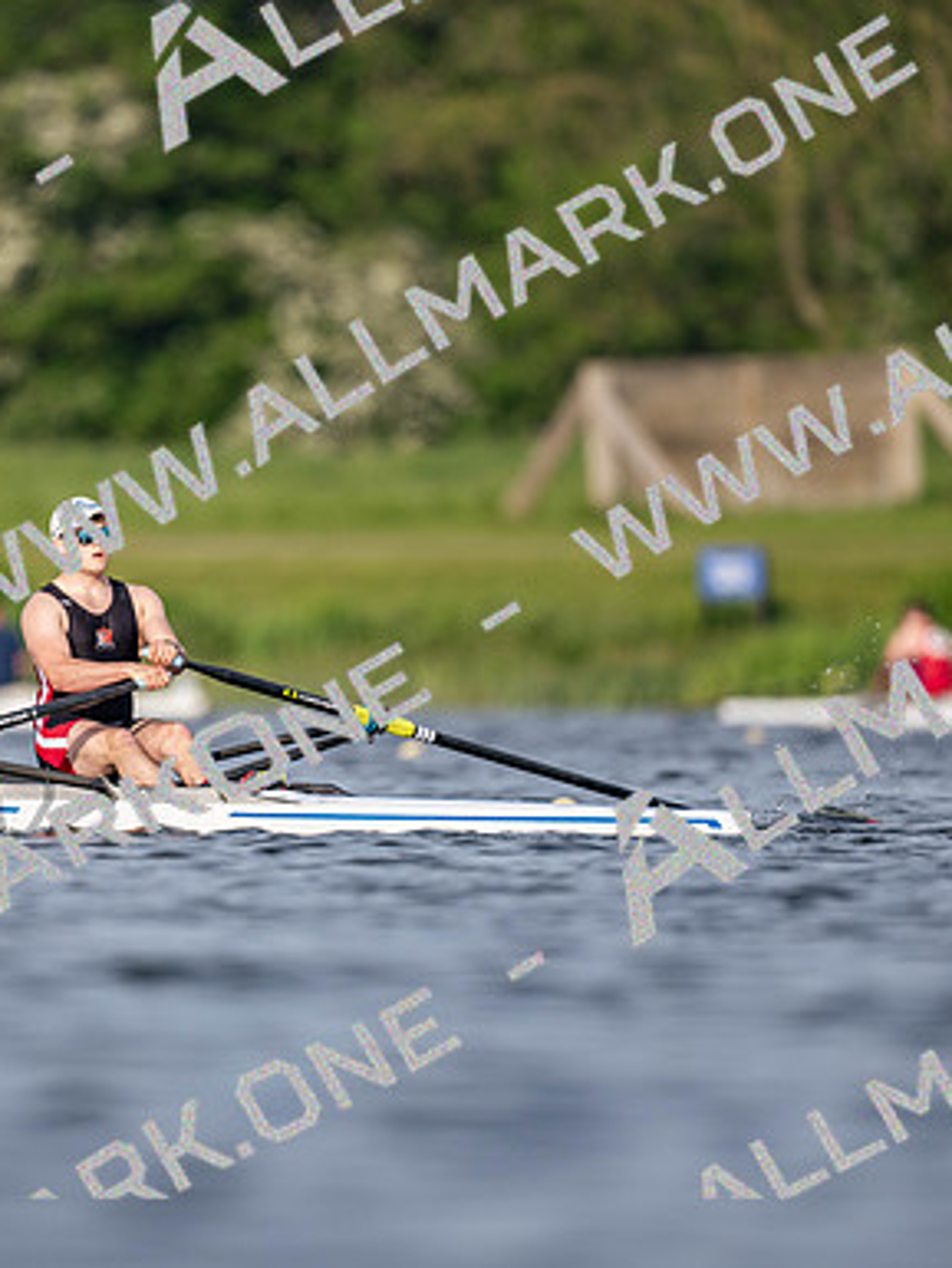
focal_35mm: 870
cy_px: 634
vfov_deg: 2.3
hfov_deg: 1.7
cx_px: 333
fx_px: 31884
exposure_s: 1/2500
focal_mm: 600
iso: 250
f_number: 4
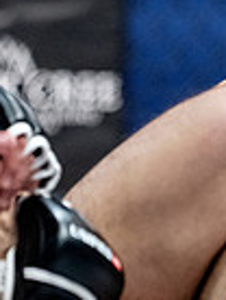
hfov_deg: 2.5
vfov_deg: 3.3
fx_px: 5259
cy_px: 303
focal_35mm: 606
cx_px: 237
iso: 3200
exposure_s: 1/1250
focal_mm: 150
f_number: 2
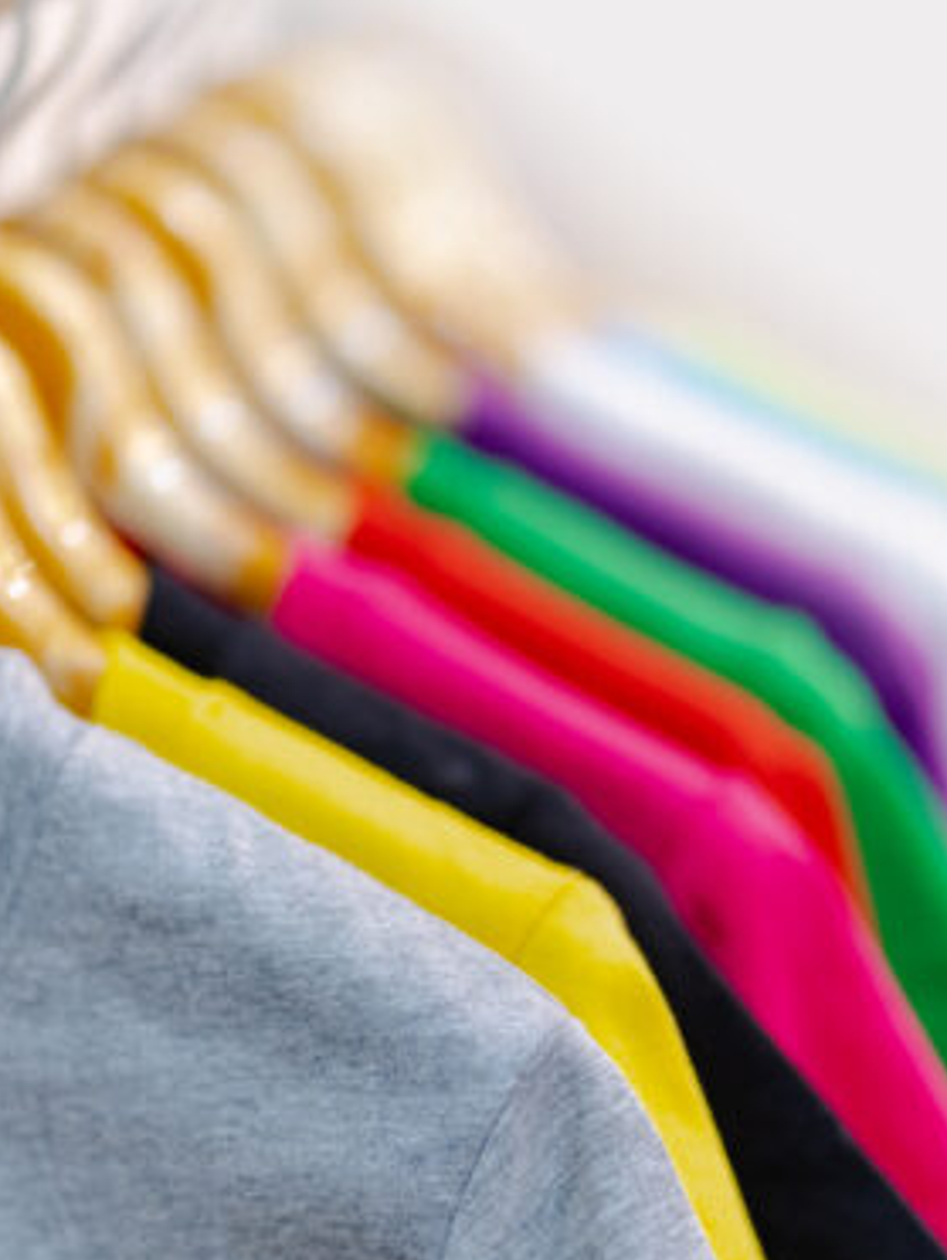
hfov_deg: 15.0
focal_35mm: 99
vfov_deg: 19.8
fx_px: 3605
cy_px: 761
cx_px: 492
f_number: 1.8
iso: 100
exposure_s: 1/50
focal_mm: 85
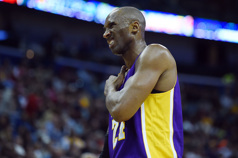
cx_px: 119
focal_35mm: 150
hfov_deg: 13.7
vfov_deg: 9.1
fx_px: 991
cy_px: 79
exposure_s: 1/1600
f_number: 2.8
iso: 2000
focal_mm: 150
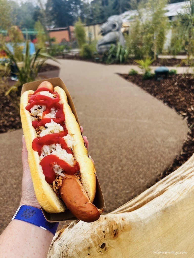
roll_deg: +4.9
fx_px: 194
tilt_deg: -23.2
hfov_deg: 53.1
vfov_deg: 67.3
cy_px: 129
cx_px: 97
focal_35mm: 26
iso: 50
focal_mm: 5.7
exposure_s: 1/2841
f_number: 1.5
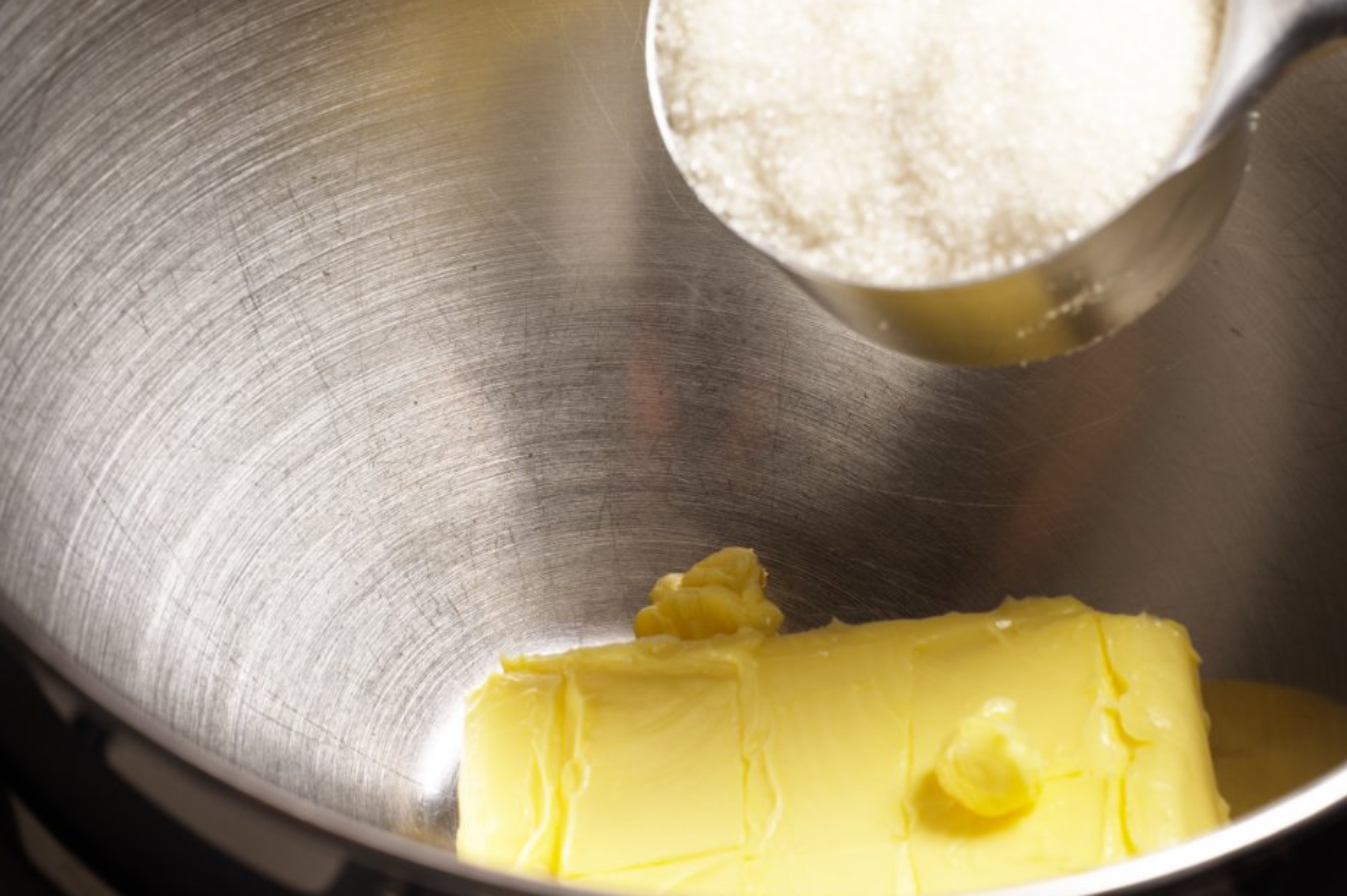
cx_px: 713
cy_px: 373
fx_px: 3366
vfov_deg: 15.2
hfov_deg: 22.6
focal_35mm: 90
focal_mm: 70
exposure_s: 1/40
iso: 100
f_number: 11
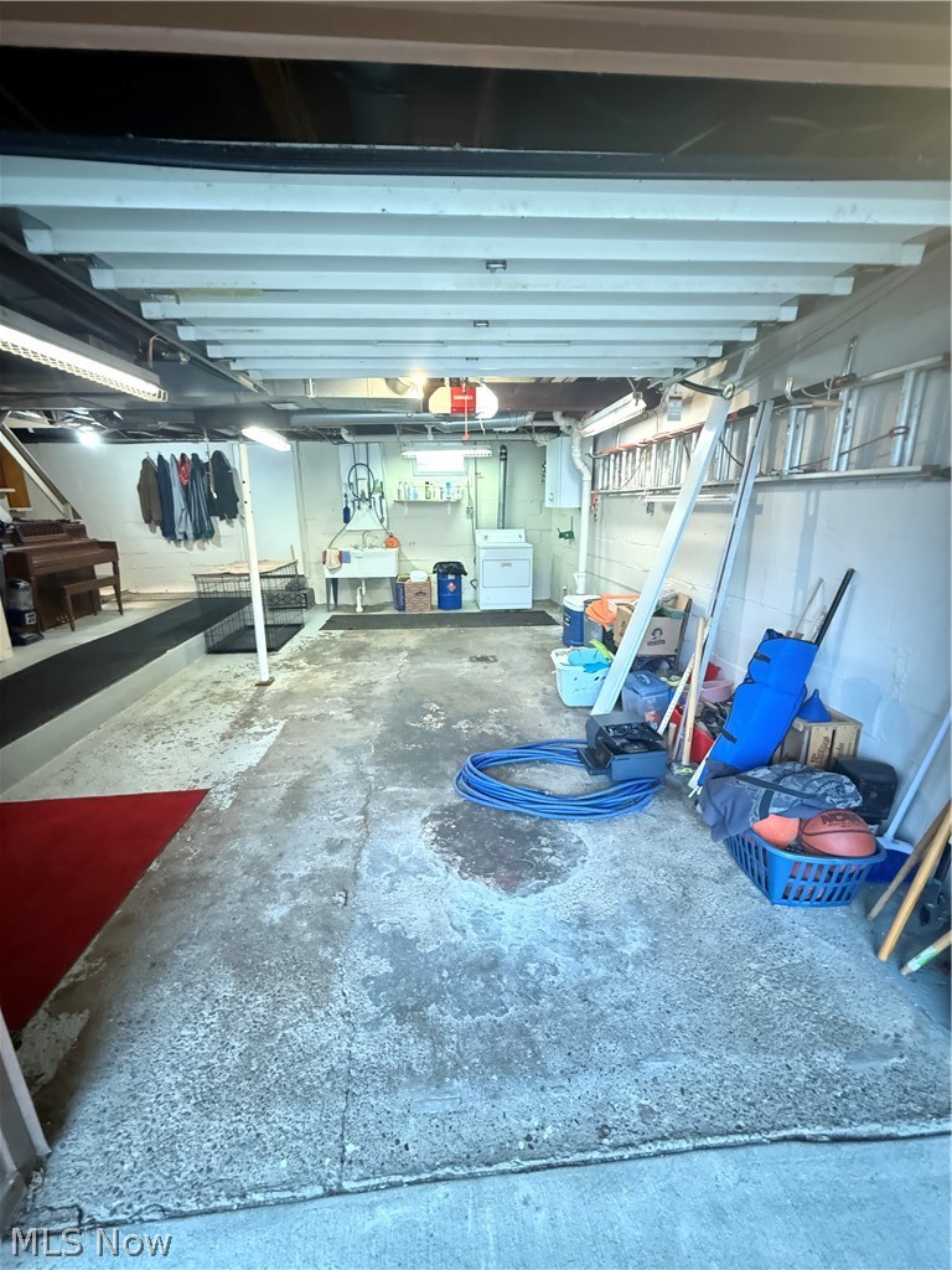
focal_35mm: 14
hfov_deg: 85.7
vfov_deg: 102.1
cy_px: 635
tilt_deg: -14.6
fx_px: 513
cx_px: 476
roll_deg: +0.5
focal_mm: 2.22
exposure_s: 1/30
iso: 1600
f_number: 2.2
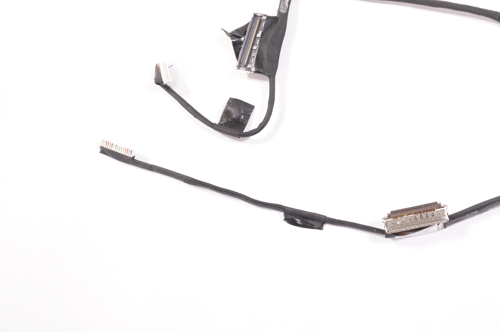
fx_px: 680
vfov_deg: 27.3
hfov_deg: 39.8
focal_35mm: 49
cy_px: 110
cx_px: 339
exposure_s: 1/200
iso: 1250
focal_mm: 24
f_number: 5.6
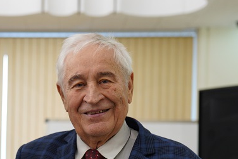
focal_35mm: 93
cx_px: 41
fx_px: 615
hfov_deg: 21.6
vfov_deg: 14.3
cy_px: 185
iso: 640
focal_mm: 35
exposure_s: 1/80
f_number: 2.5
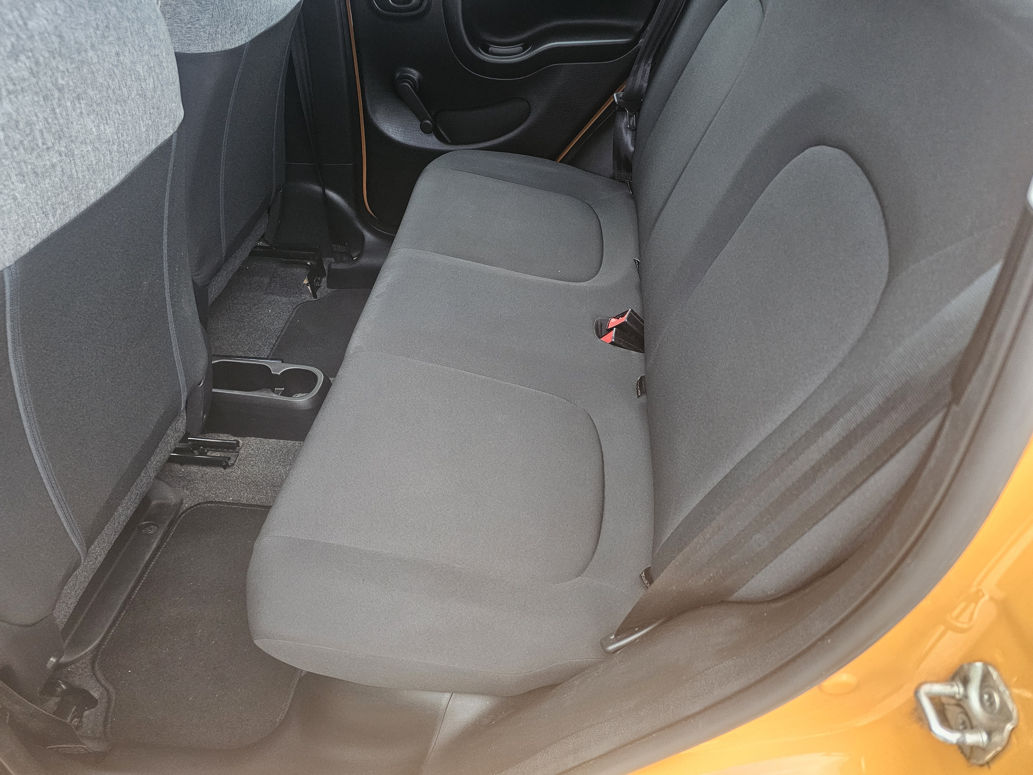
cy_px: 388
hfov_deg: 73.9
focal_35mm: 23
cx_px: 516
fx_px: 686
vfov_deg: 58.9
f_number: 1.7
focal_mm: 6.3
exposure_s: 1/50
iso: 640
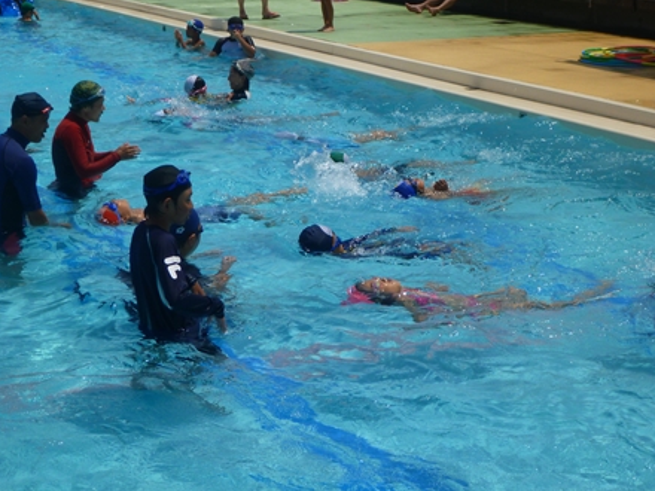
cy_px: 234
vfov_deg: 19.6
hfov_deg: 26.0
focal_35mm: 75
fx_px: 1419
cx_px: 368
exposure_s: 1/800
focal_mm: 11.7
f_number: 5.3
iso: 100
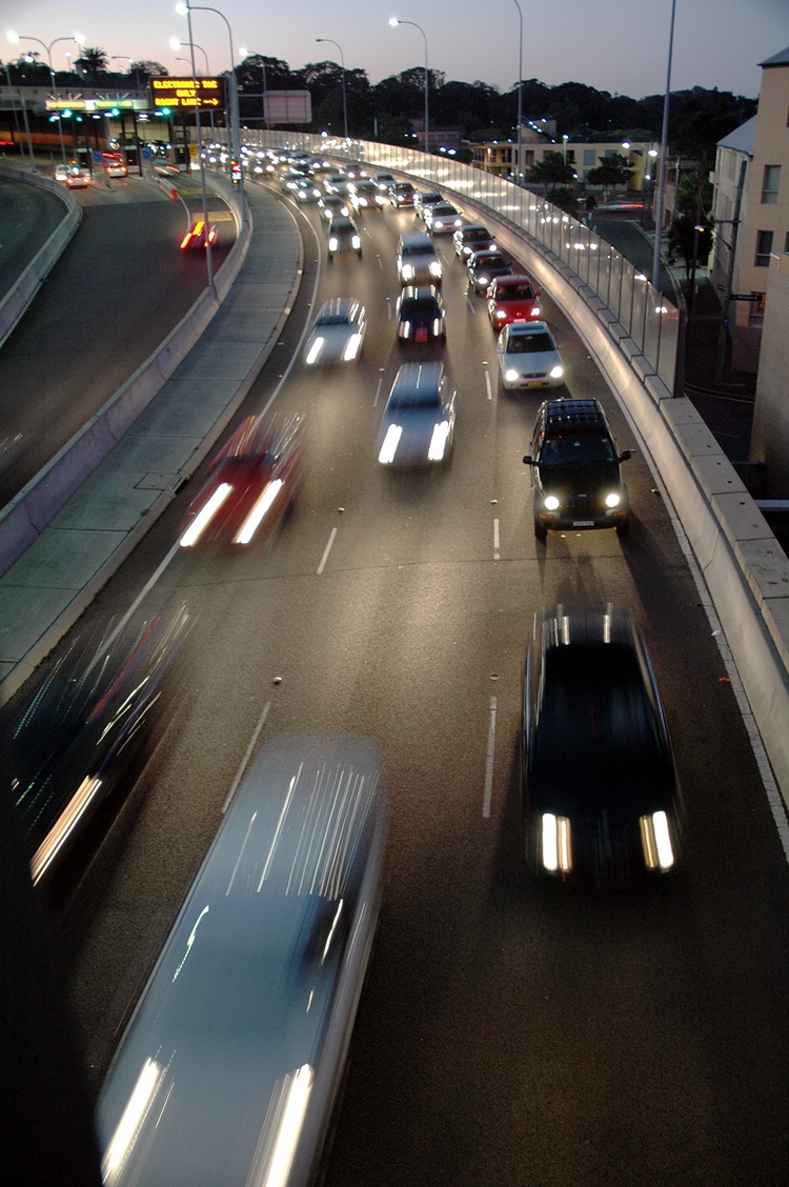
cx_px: 394
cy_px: 594
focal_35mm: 33
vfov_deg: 57.3
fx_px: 1087
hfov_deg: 39.9
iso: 640
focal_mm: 22
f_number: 3.8
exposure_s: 1/3.33
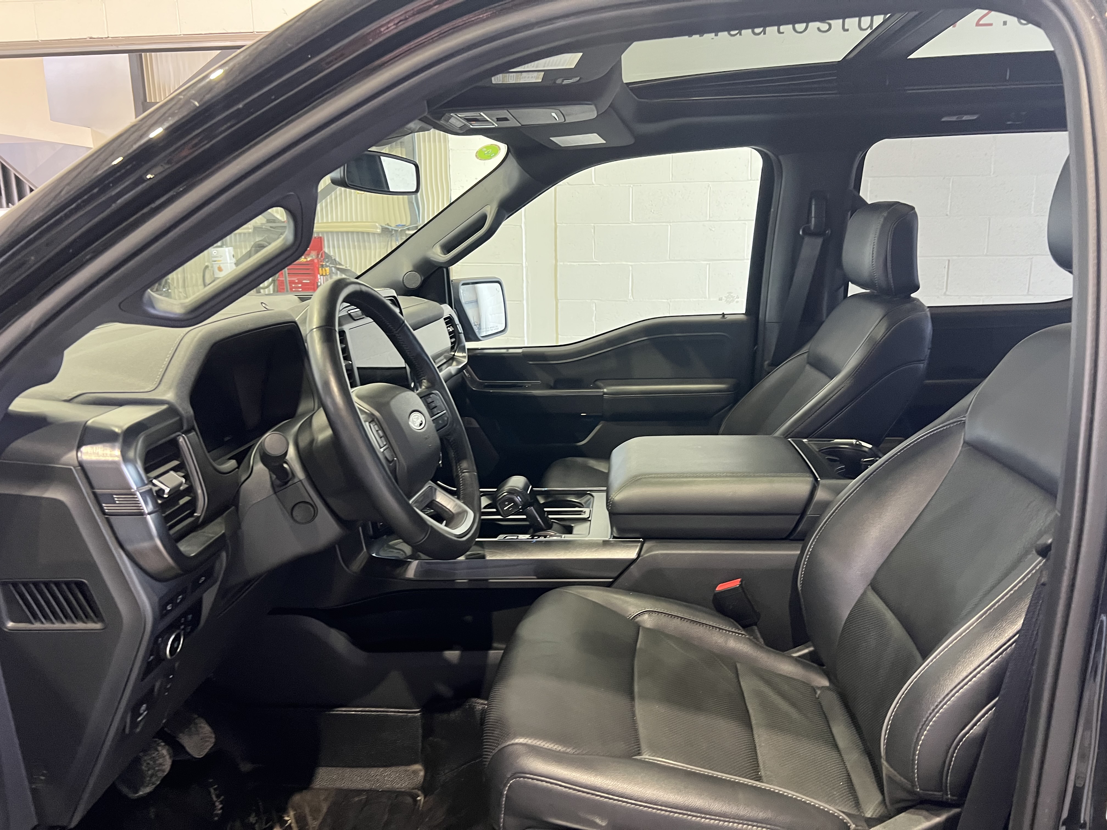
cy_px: 415
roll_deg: -0.3
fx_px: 831
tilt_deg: -12.7
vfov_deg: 53.1
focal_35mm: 26
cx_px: 554
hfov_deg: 67.3
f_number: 1.5
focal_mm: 5.7
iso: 320
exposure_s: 1/60
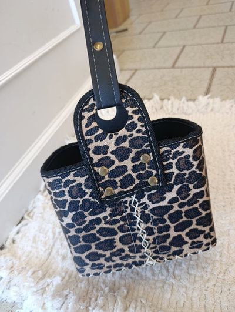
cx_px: 118
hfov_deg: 59.0
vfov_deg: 73.8
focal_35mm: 23
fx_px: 208
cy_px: 156
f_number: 1.65
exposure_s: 1/100
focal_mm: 6.11
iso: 412
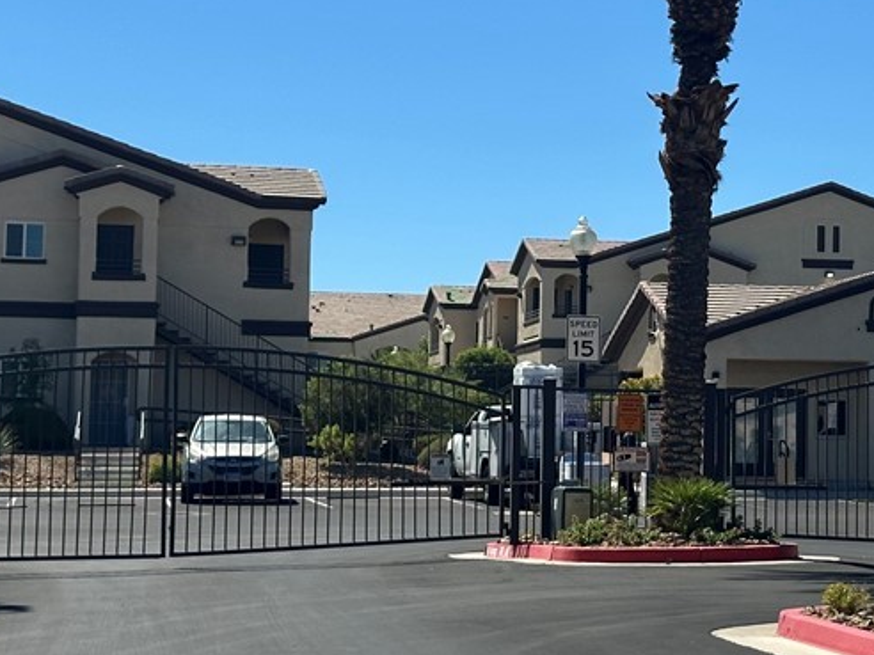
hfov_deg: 19.4
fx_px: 2525
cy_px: 243
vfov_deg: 14.8
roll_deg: -1.5
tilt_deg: +5.2
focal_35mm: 100
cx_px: 744
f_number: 1.78
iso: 64
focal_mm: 6.86
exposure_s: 1/4566
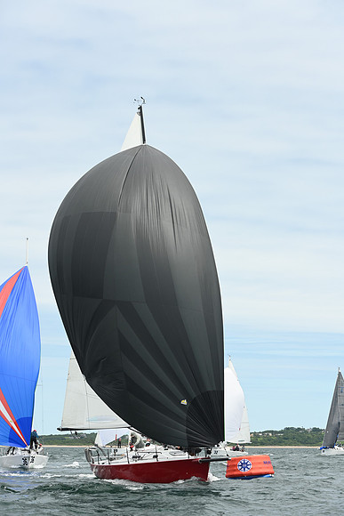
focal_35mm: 105
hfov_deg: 13.0
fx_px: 1504
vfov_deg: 19.5
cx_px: 172
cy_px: 258
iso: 320
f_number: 7.1
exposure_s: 1/1000
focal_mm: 105
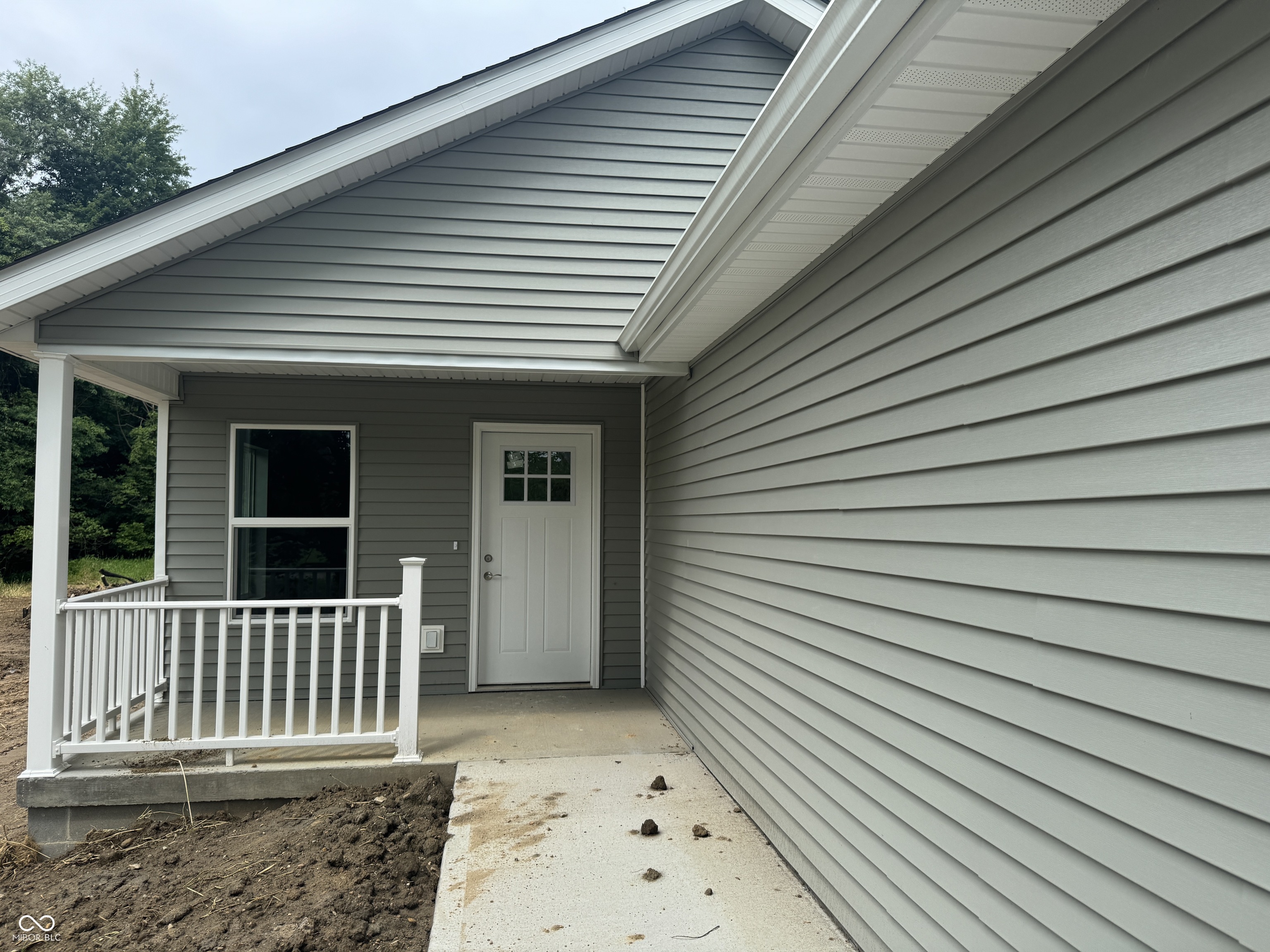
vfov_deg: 56.8
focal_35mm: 24
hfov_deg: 71.6
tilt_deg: +2.3
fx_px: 881
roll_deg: -0.1
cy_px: 476
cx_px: 635
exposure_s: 1/1869
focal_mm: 6.76
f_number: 1.78
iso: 80
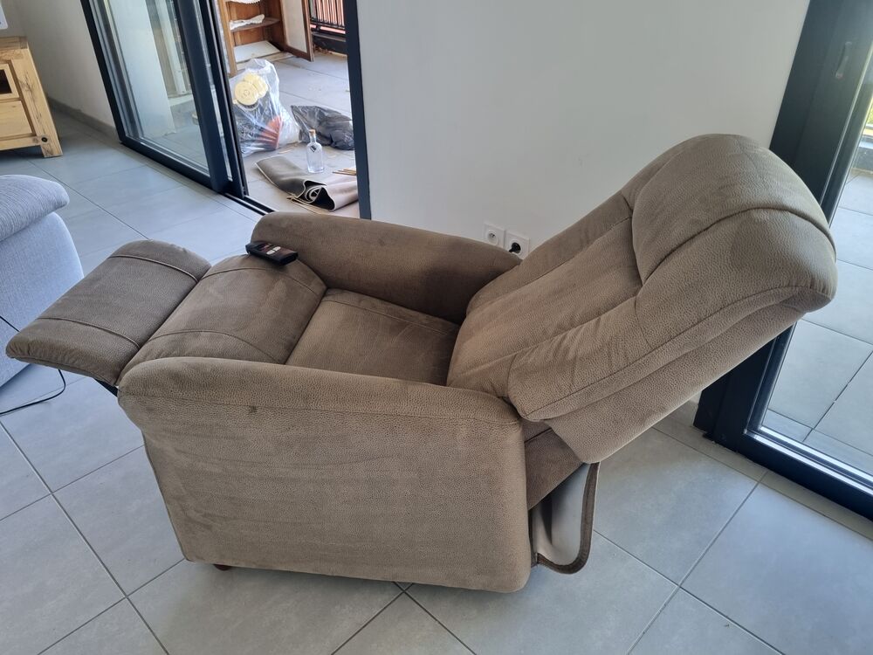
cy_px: 328
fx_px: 656
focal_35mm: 26
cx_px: 436
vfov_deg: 53.1
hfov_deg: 67.3
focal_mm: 5.4
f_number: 1.8
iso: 160
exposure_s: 1/100
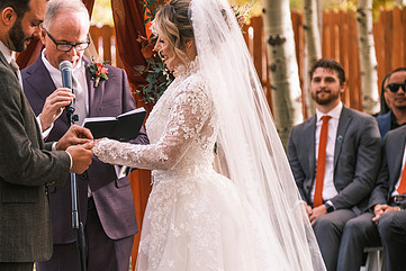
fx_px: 2572
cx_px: 89
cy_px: 174
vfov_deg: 6.0
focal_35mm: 228
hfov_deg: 9.0
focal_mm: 94.5
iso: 400
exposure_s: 1/500
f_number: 3.6
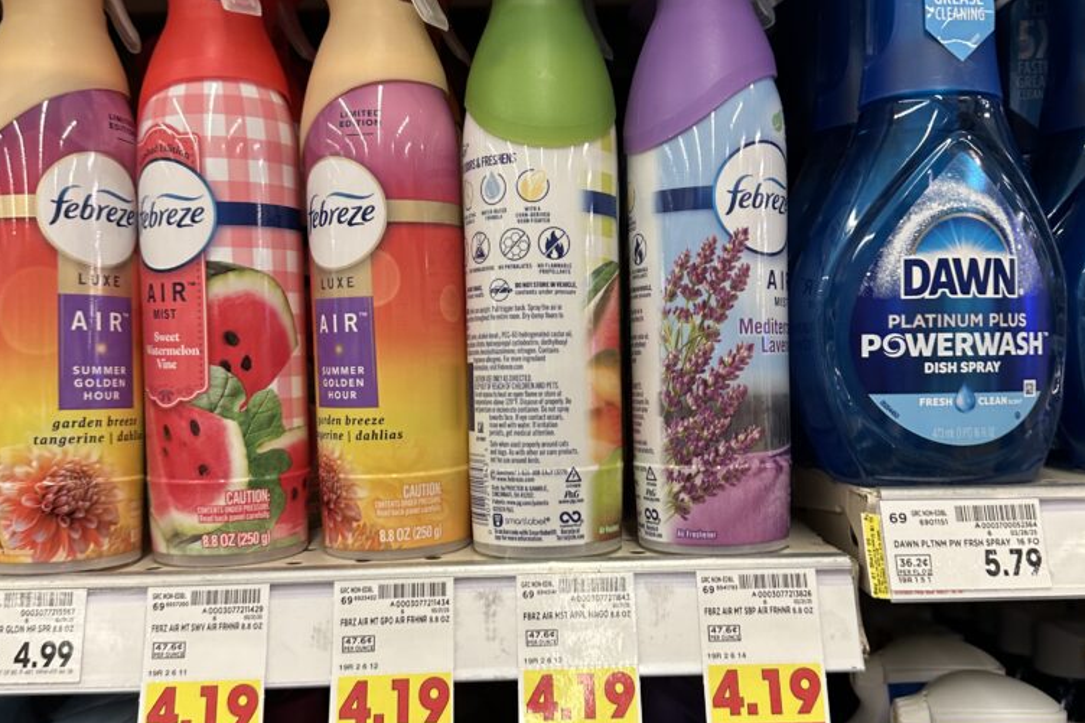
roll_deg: -0.3
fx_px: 1024
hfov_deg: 55.8
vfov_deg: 38.8
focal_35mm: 34
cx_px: 547
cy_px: 390
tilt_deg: -7.6
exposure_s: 1/61
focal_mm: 6.86
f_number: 1.78
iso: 160
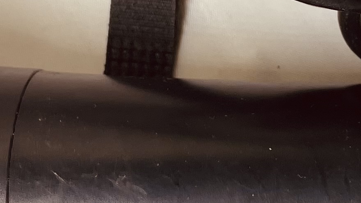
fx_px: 1244
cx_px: 315
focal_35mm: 130
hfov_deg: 16.3
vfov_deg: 9.3
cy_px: 7
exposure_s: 1/360
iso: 32
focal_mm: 4.2
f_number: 1.6
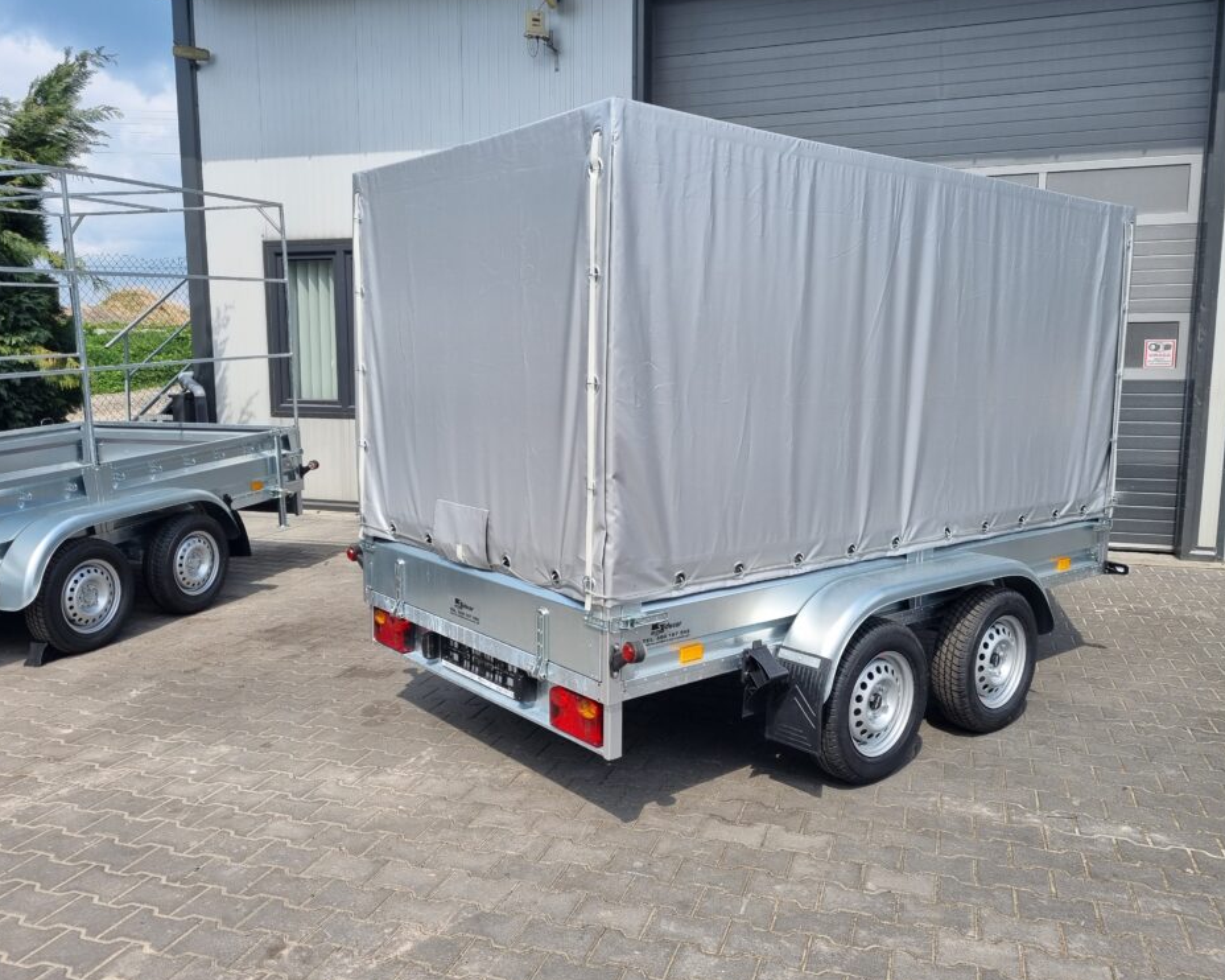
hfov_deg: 62.2
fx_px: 1015
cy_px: 490
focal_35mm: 28
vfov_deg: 51.5
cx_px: 627
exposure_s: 1/1840
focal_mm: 5.4
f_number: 1.8
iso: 50
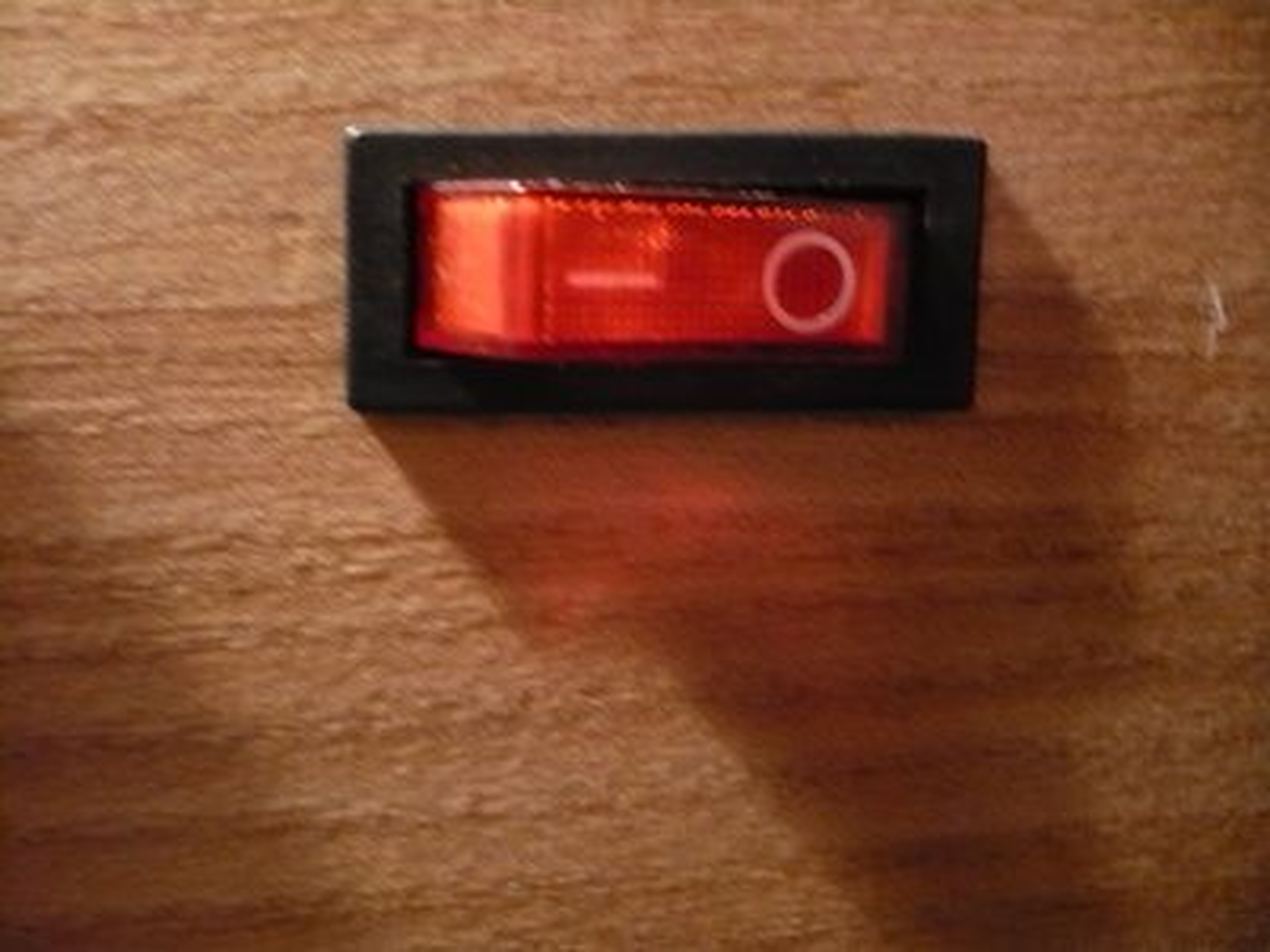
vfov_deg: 40.7
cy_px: 476
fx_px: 1284
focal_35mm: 35
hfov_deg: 52.6
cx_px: 635
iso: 400
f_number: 2.8
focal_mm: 5.8
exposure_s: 1/4
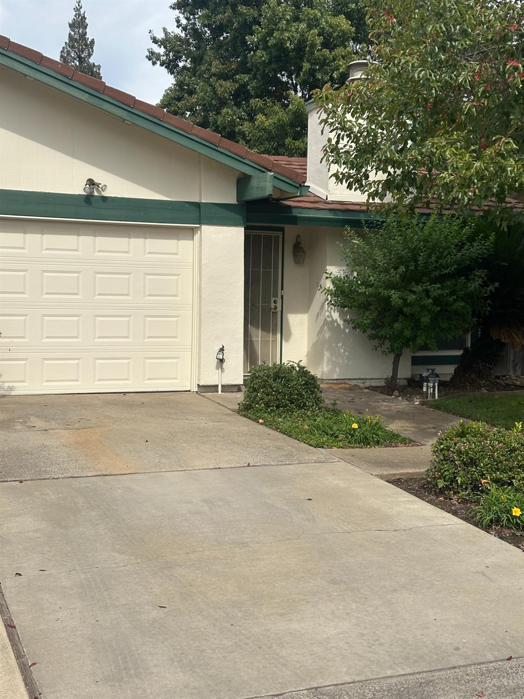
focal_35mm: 48
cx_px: 262
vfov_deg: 39.7
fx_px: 969
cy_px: 350
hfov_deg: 30.3
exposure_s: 1/4367
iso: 64
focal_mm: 6.86
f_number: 1.78
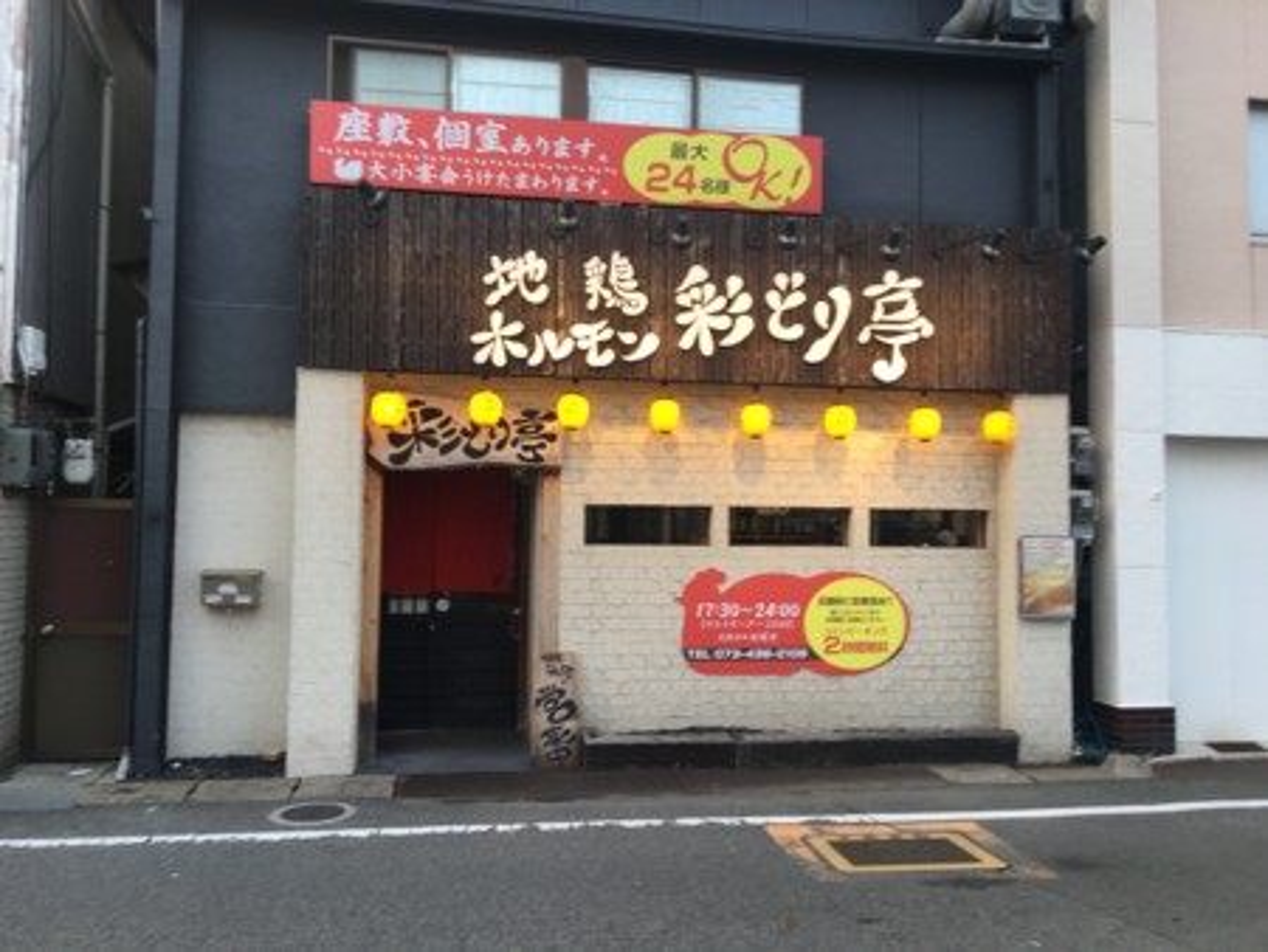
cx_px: 634
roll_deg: -0.9
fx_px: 1063
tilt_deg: +3.8
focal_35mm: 29
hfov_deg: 61.6
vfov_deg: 48.3
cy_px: 476
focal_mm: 4.15
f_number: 2.2
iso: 25
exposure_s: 1/60
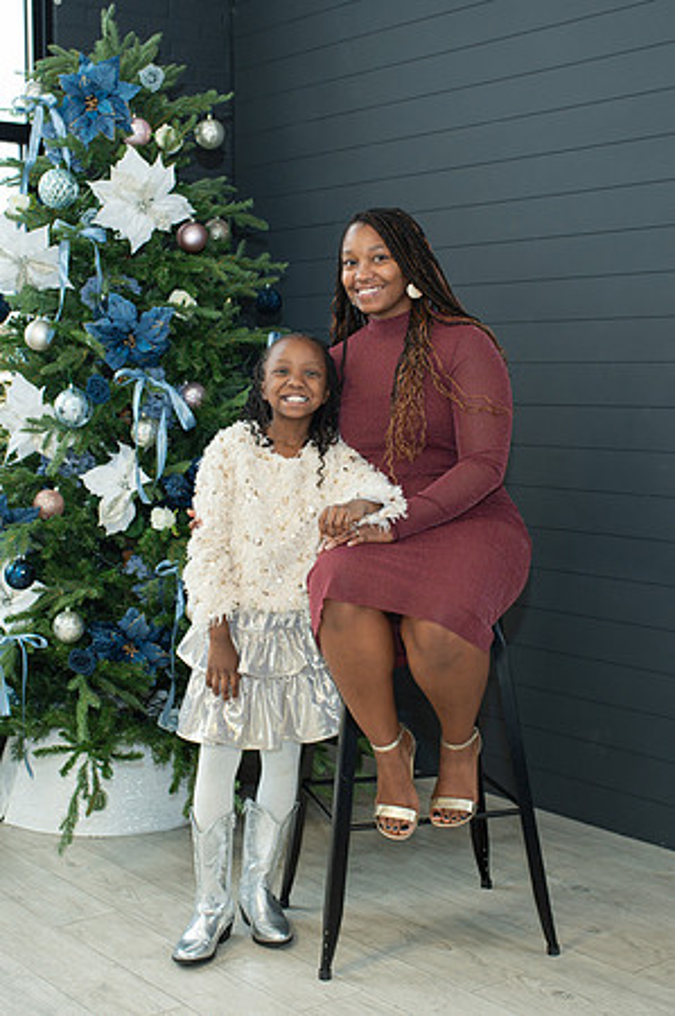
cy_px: 508
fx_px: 1486
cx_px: 323
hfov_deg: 25.6
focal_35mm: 53
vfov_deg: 37.7
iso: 320
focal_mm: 35
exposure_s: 1/200
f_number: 3.5
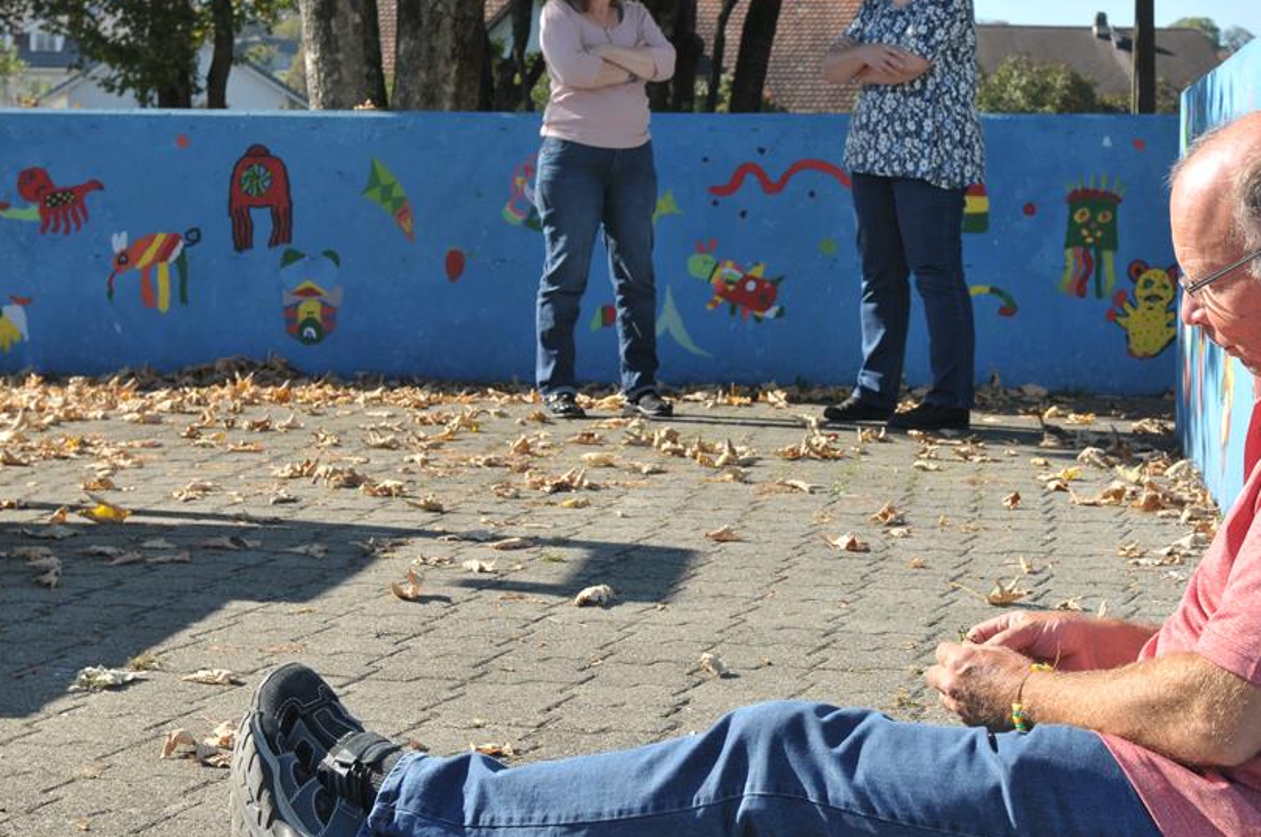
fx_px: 2518
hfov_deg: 28.1
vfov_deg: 18.8
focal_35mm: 72
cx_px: 751
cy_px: 339
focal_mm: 38
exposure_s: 1/250
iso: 200
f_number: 8
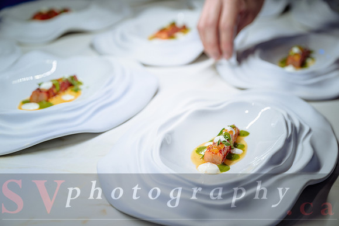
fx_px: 565
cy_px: 113
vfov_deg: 22.6
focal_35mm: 60
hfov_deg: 33.4
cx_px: 170
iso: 100
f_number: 4
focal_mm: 60
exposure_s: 1/60
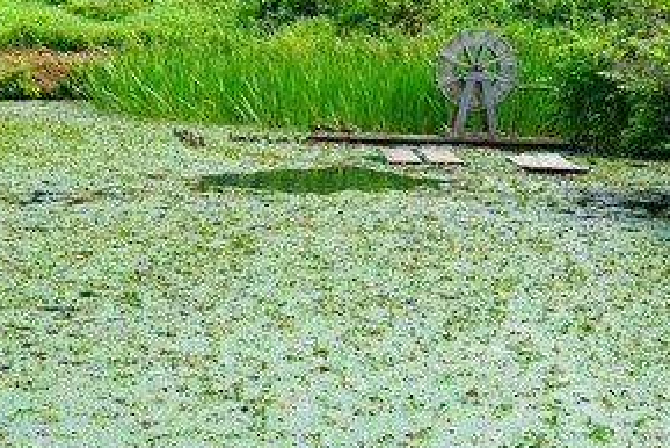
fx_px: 1545
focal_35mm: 83
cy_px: 316
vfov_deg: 16.4
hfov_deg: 24.5
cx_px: 304
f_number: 8
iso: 100
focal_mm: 30
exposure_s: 1/100
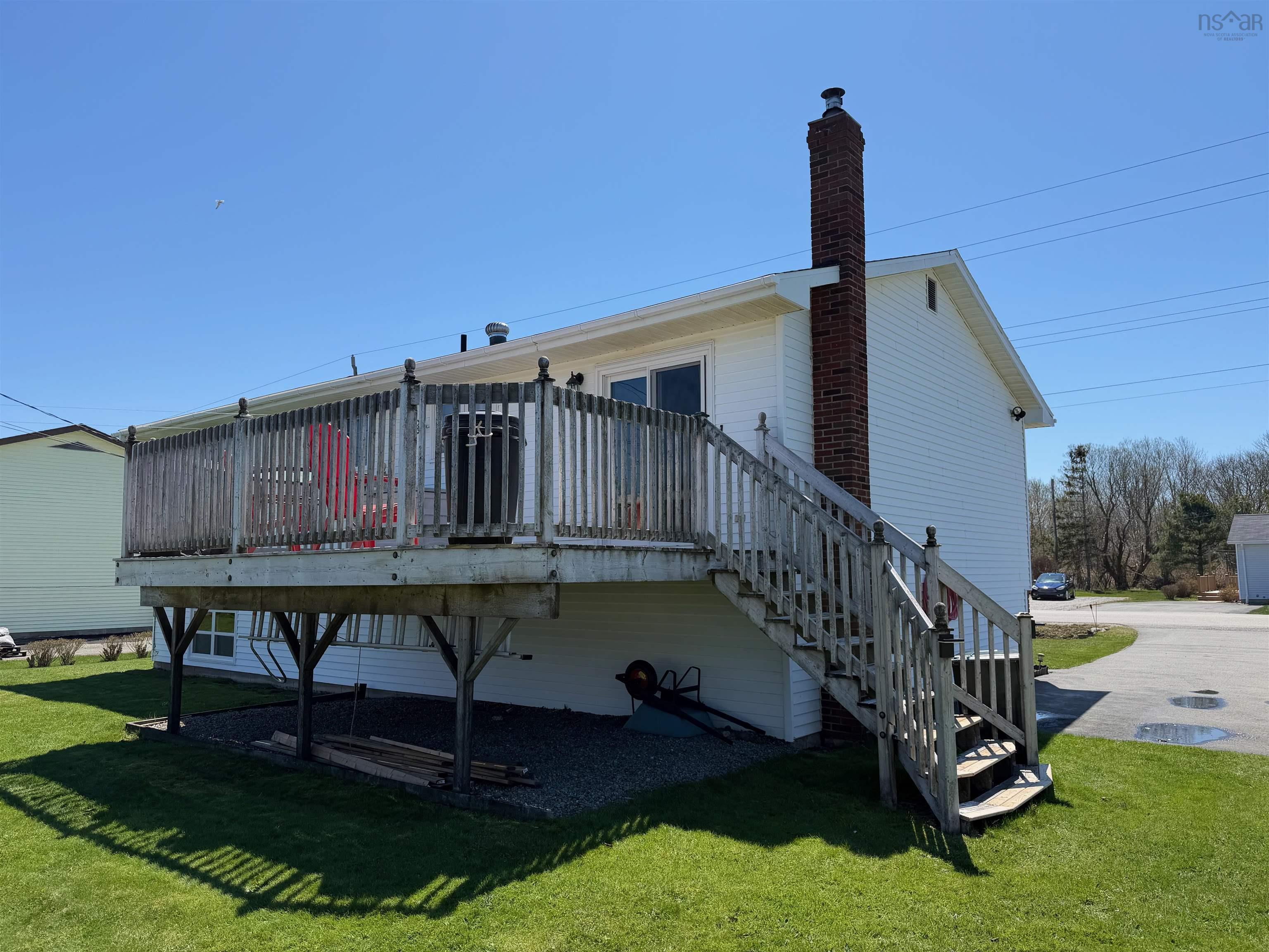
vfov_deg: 56.8
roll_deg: +0.8
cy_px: 476
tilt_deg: +6.1
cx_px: 634
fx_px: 880
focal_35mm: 24
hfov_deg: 71.6
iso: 80
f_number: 1.78
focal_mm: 6.76
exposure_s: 1/4405
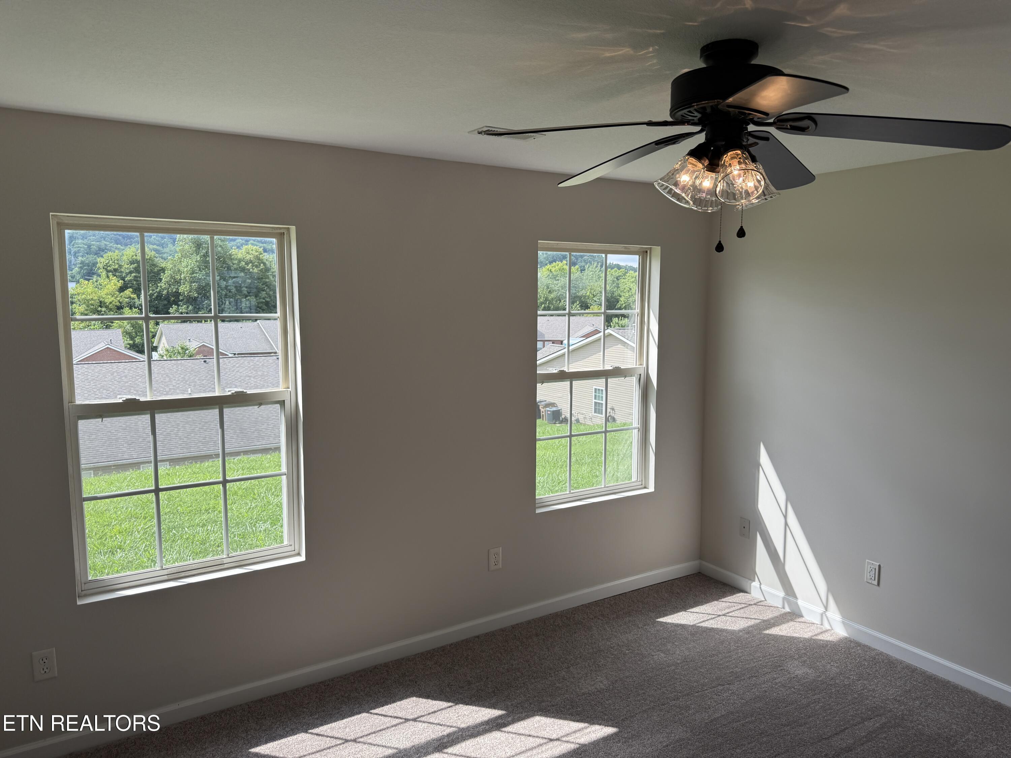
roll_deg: -1.1
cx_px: 506
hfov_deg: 71.6
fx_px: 701
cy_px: 379
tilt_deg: -6.2
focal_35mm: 24
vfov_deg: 56.8
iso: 80
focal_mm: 6.76
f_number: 1.78
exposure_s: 1/805
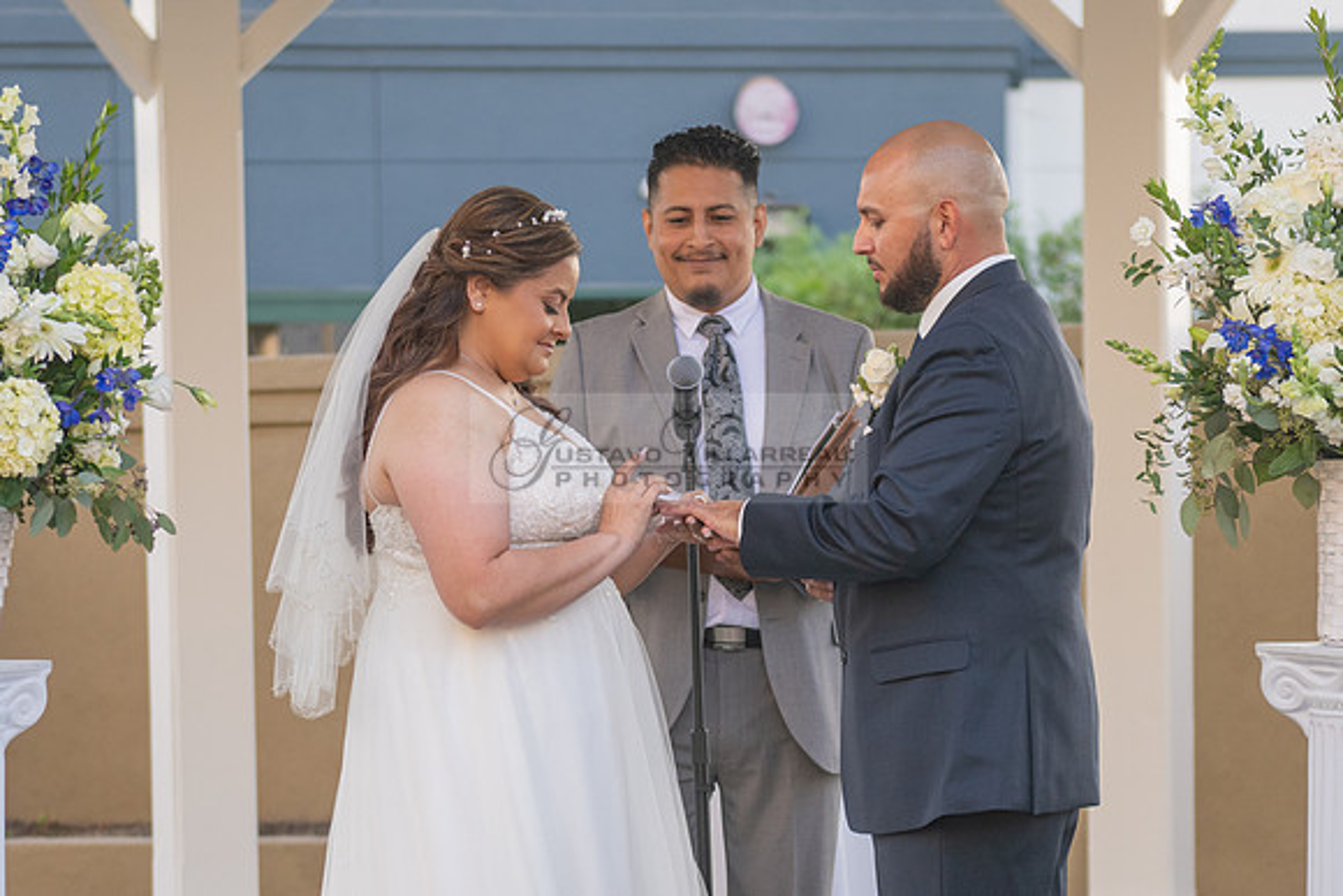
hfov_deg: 15.4
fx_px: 4962
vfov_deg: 10.3
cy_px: 834
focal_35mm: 133
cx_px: 485
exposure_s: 1/800
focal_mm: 70
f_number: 2.8
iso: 400
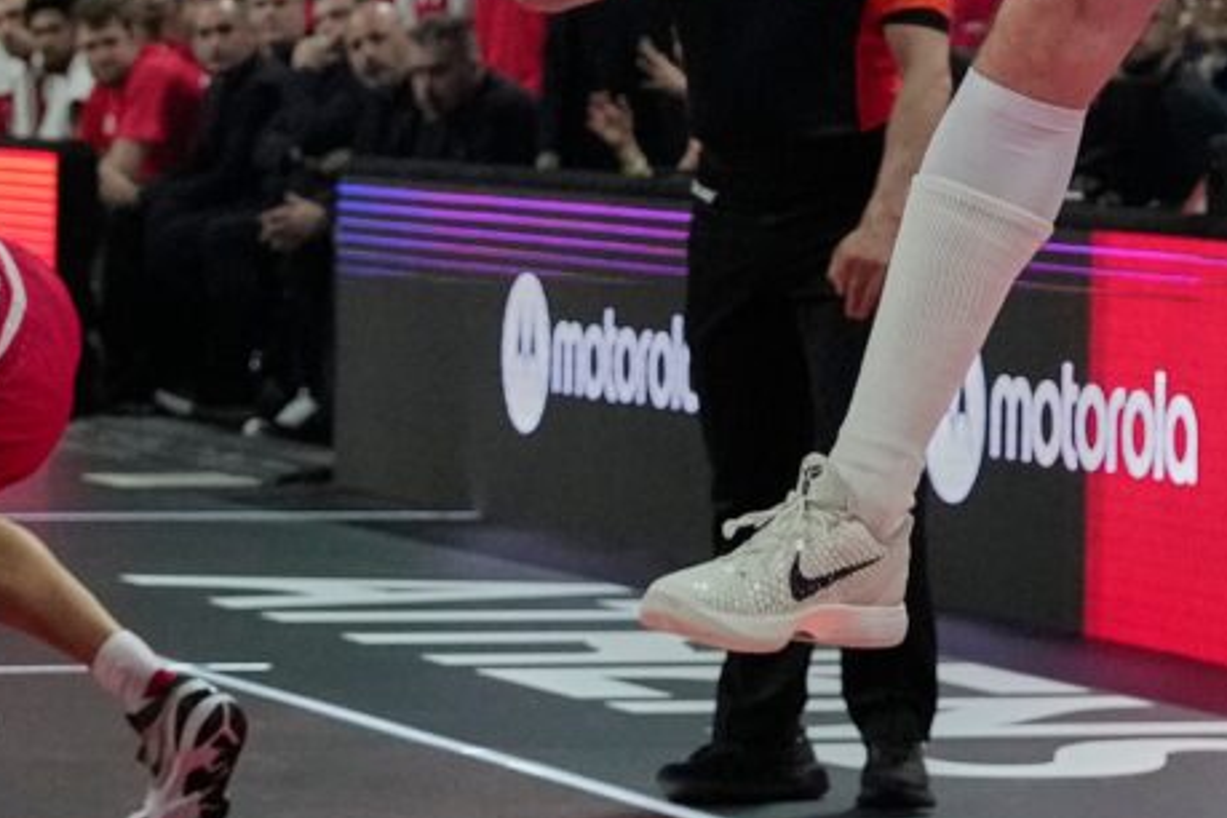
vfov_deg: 5.1
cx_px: 1288
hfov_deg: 7.6
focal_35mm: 268
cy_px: -410
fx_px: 9134
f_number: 2.8
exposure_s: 1/1600
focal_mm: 48
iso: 3200
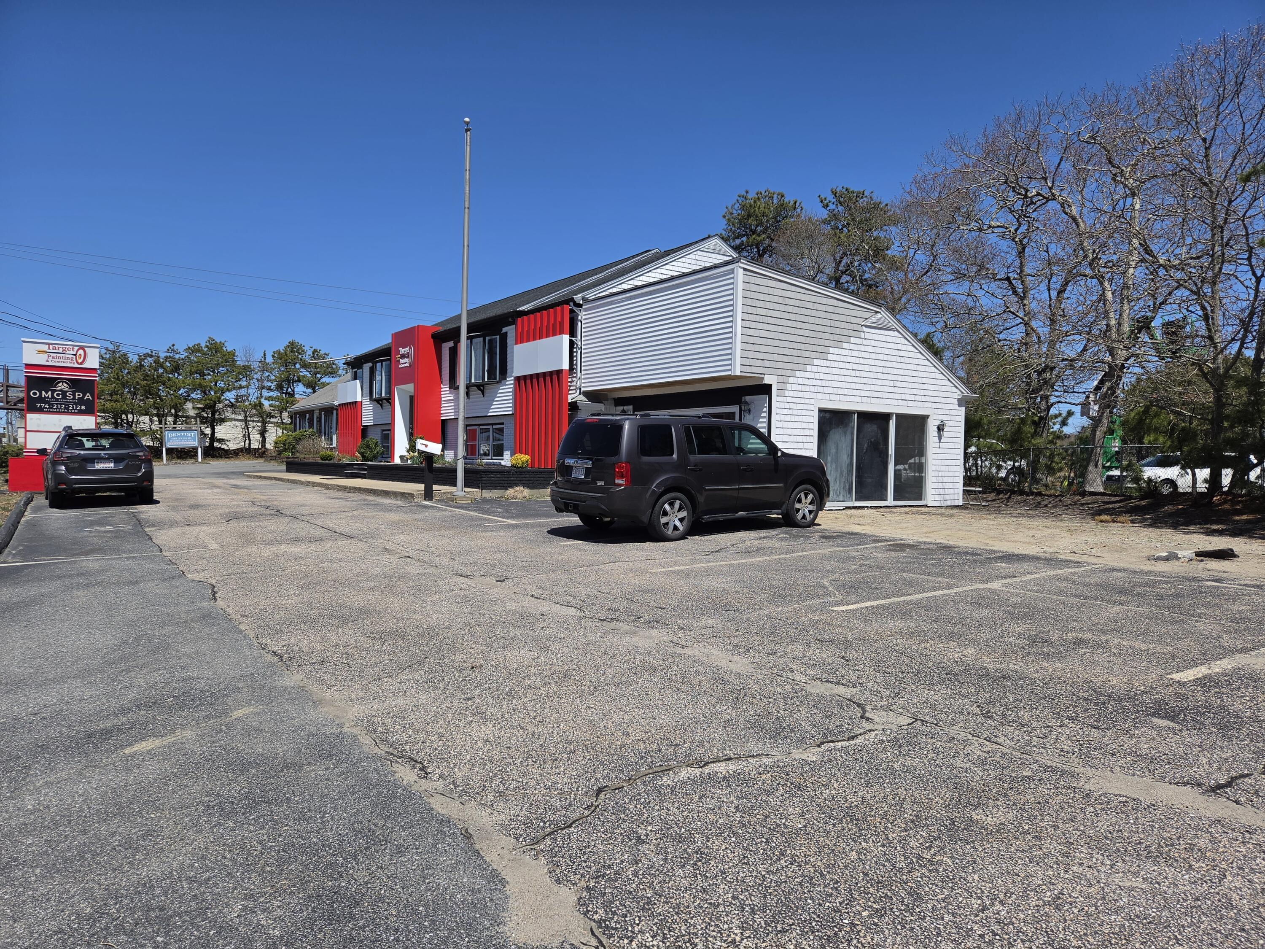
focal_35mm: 23
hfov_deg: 73.9
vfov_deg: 58.9
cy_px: 474
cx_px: 632
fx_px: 841
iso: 80
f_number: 1.8
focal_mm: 5.4
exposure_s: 1/6261
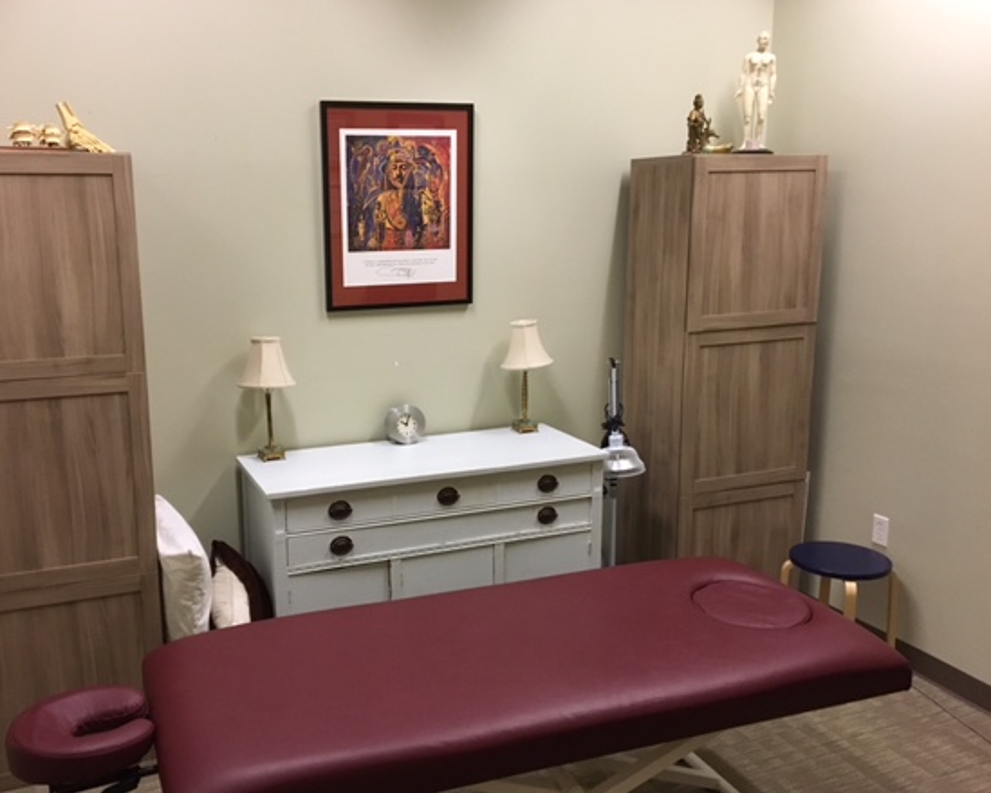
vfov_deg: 44.5
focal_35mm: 33
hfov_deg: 54.0
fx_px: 968
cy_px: 401
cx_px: 421
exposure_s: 1/30
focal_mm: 4.15
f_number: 2.2
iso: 200
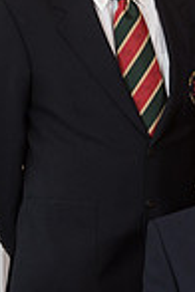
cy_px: 101
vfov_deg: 8.2
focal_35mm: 250
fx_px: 2031
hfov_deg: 5.2
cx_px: 559
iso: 800
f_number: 7.1
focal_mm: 56
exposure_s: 1/80
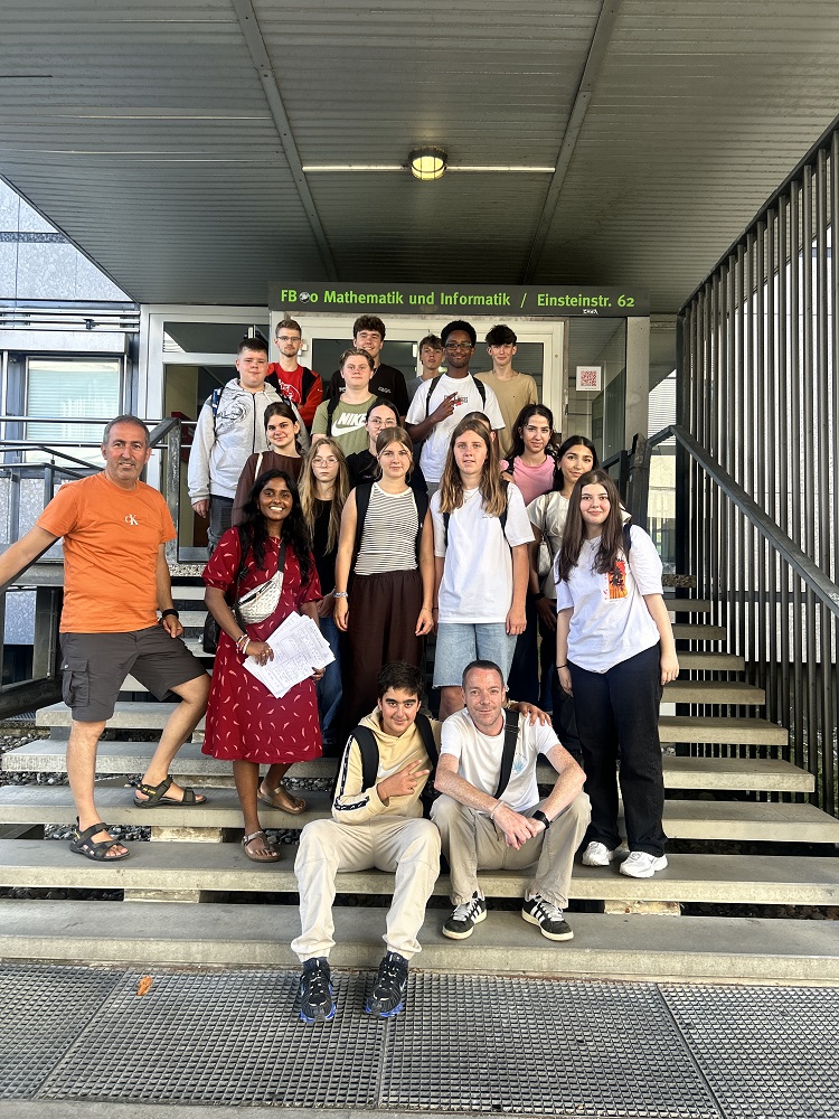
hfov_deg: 53.1
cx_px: 420
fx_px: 840
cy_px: 560
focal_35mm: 26
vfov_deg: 67.3
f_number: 1.5
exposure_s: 1/135
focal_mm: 5.7
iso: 32
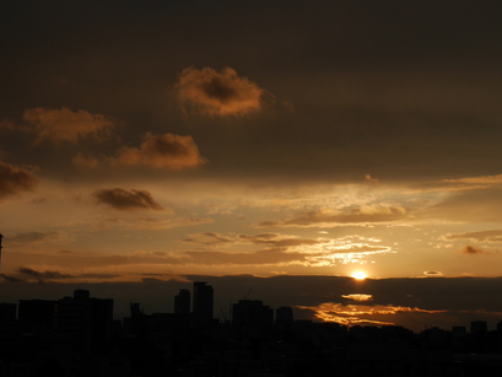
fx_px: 1364
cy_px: 121
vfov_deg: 15.7
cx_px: 268
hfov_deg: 20.9
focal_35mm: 94
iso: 200
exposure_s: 1/320
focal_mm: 32
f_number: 9
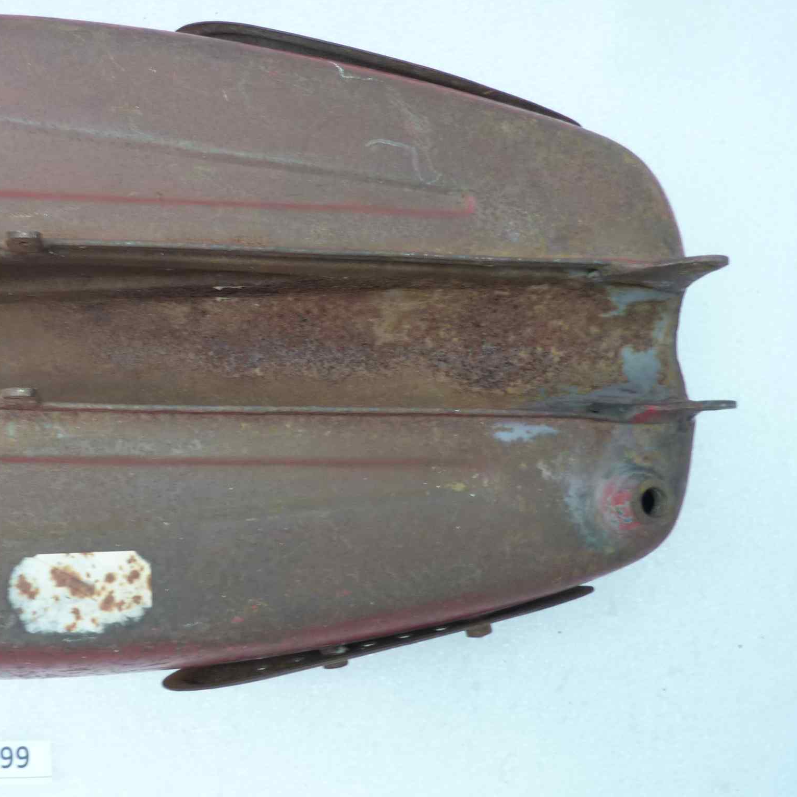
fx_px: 964
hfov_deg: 42.5
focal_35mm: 37
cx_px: 136
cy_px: 380
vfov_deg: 44.9
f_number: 3.3
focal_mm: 4.1
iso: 125
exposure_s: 1/8
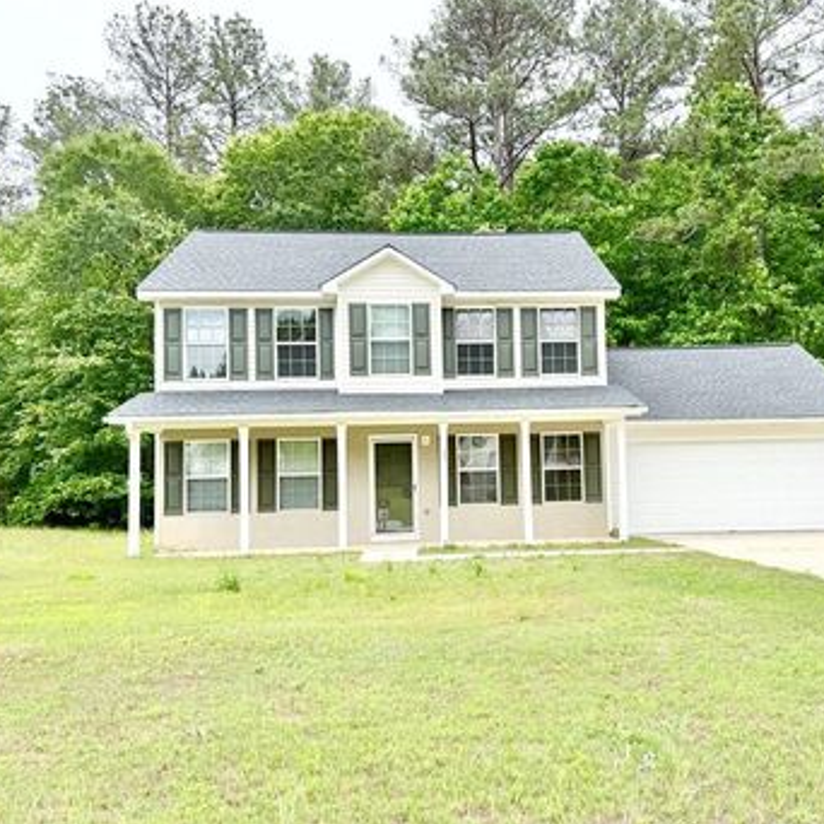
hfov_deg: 52.2
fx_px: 835
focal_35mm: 31
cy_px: 432
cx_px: 492
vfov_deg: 52.5
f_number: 1.78
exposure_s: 1/3279
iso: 100
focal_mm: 6.76
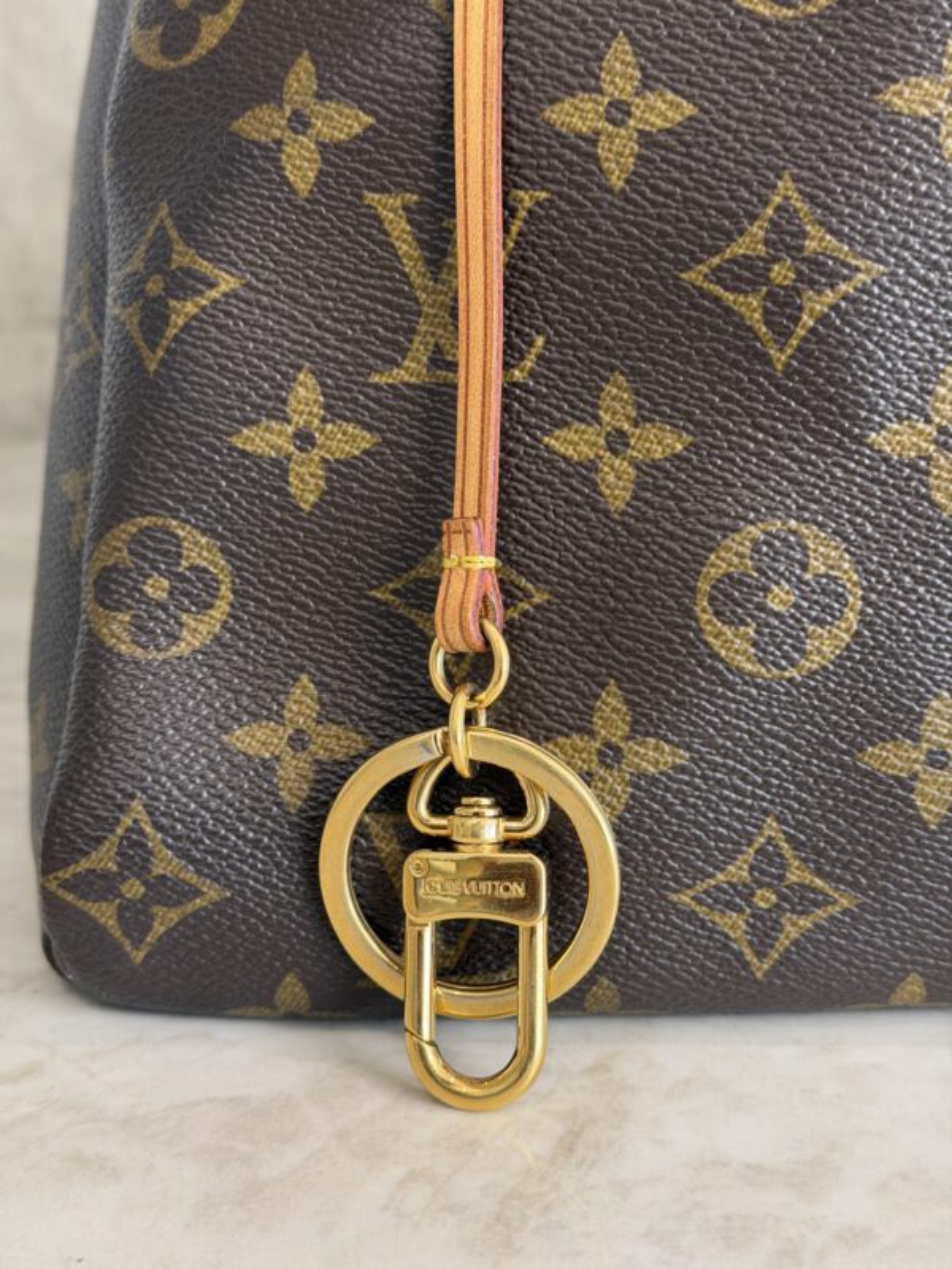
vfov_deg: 39.7
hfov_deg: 30.3
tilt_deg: -17.0
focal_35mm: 48
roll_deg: -0.1
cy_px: 634
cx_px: 476
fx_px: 1760
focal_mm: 6.76
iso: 100
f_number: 1.78
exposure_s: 1/60
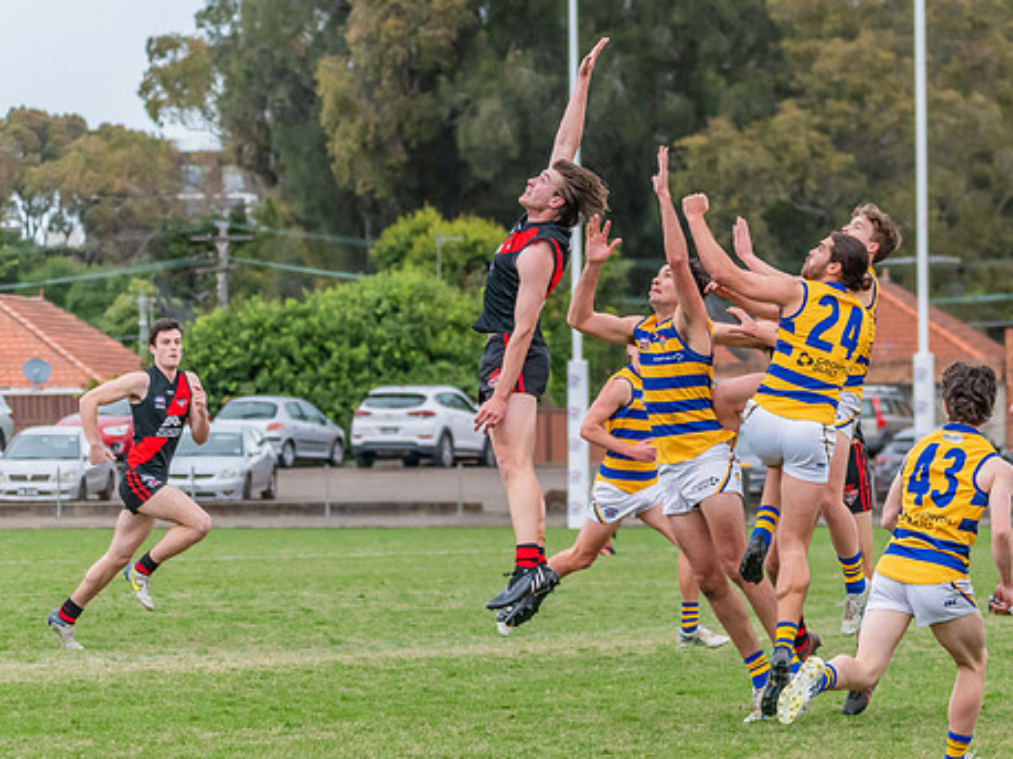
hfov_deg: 7.2
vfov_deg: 5.4
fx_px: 8045
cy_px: 485
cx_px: 869
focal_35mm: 275
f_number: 5
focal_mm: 150
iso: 1250
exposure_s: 1/1600
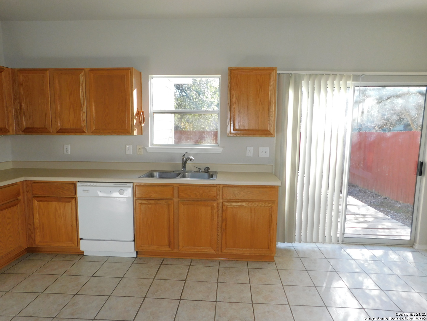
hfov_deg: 73.9
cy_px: 160
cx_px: 214
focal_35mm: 23
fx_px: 284
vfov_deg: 58.9
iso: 125
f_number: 3
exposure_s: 1/100
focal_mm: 4
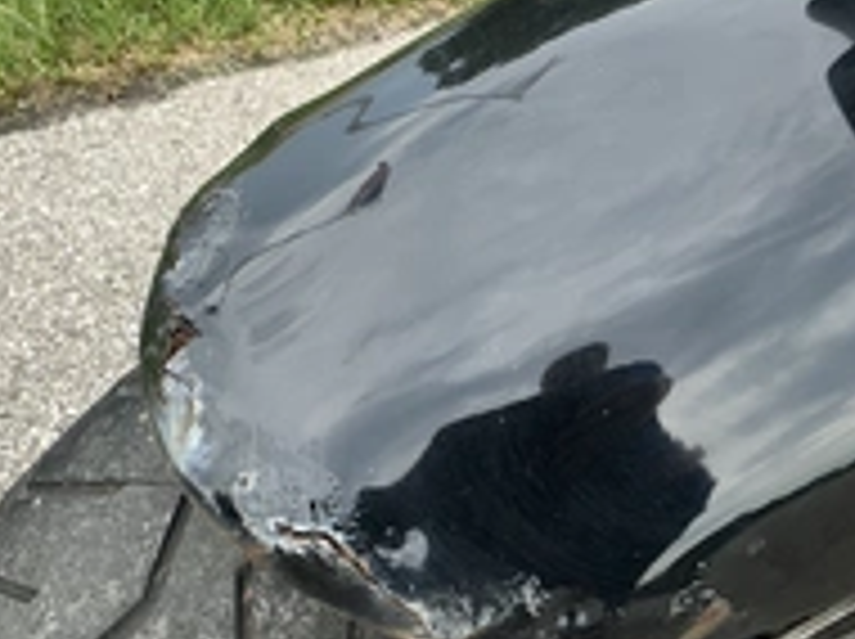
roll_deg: -6.8
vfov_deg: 24.7
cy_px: 392
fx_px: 1455
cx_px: 342
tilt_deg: -44.6
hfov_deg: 32.6
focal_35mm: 59
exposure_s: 1/230
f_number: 1.8
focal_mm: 3
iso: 20
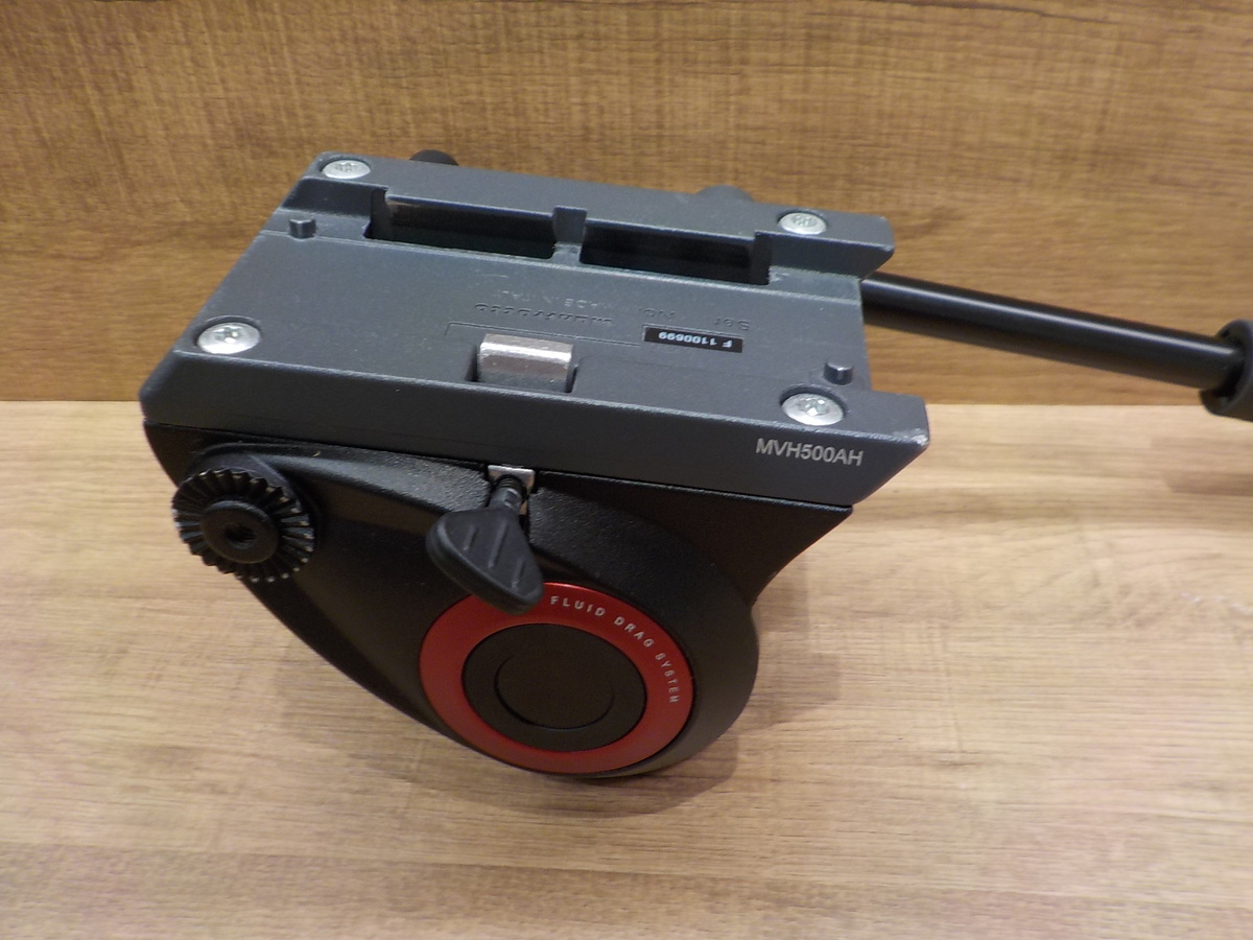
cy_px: 470
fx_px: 1086
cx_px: 626
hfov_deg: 60.0
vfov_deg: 46.8
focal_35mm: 30
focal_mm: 4.1
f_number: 3.3
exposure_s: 1/30
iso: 125
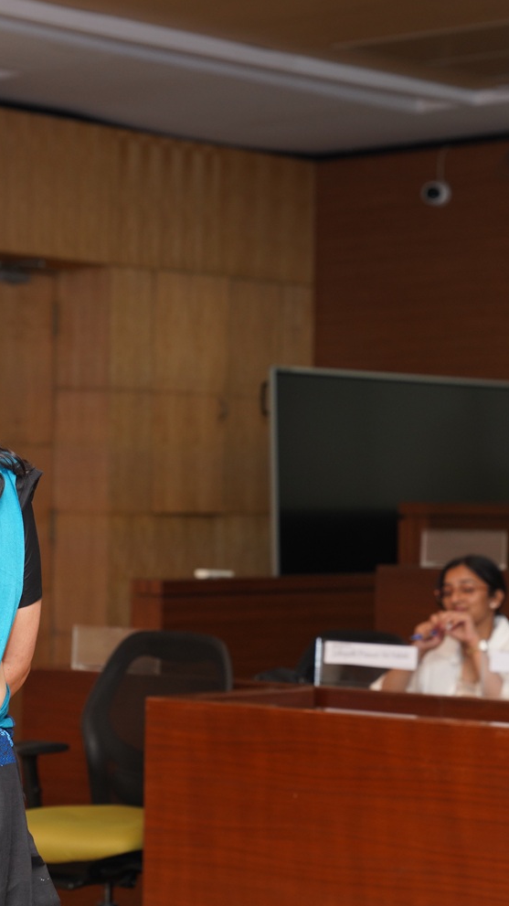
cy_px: 455
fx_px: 2665
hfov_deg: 10.9
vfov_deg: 19.3
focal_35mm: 111
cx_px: 132
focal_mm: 70
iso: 800
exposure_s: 1/160
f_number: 4
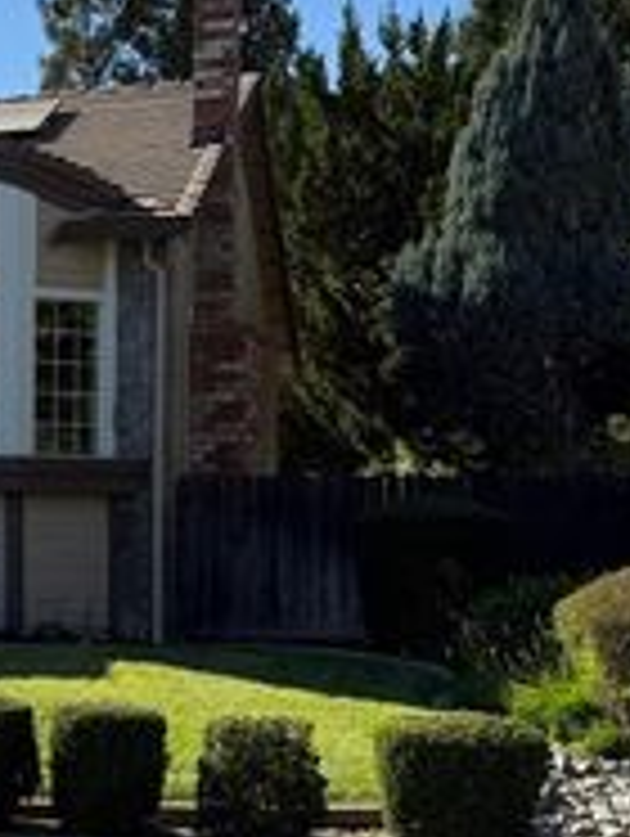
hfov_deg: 15.4
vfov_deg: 22.7
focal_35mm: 86
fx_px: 2082
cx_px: -418
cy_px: 472
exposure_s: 1/4405
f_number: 1.78
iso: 80
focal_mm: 6.76
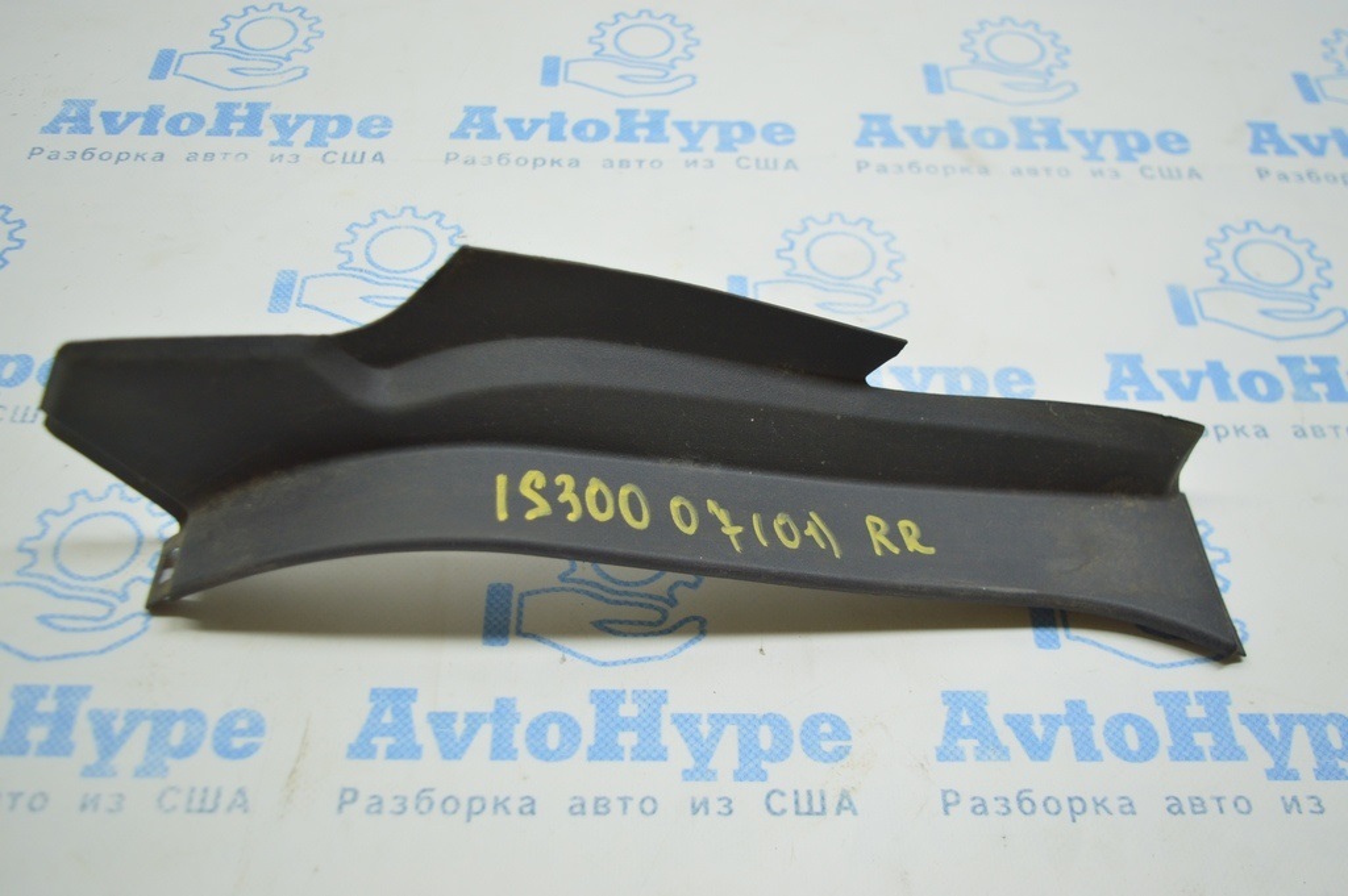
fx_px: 1403
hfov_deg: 51.3
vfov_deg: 35.4
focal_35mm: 38
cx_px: 674
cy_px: 448
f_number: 4
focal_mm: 25
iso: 400
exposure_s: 1/60
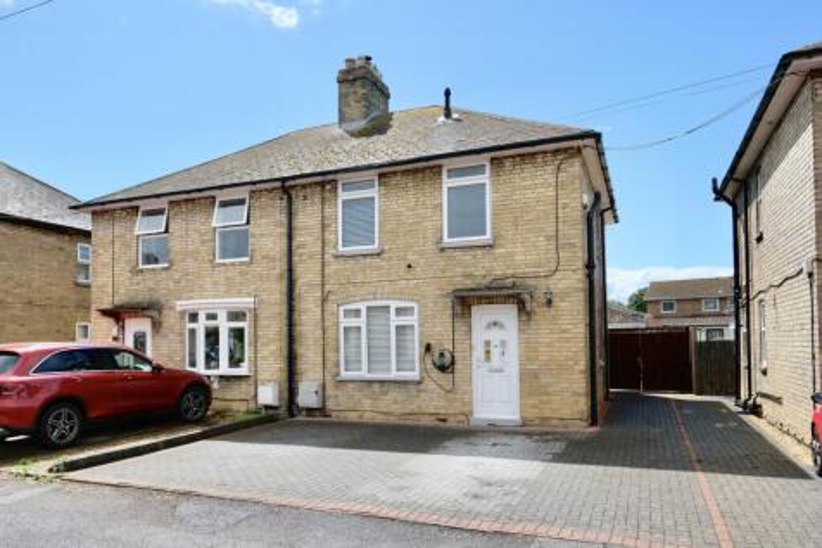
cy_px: 274
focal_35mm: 20
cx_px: 411
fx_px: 456
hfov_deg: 84.0
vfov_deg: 61.9
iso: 125
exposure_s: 1/180
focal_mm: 13.2
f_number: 7.1
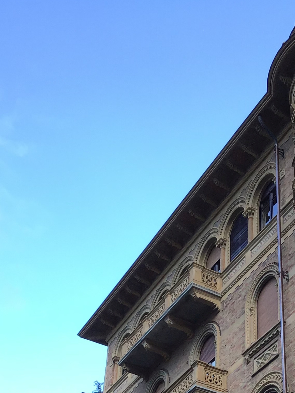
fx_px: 761
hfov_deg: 21.7
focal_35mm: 67
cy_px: 418
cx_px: 231
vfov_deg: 26.9
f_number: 2.4
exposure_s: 1/100
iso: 32
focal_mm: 3.3
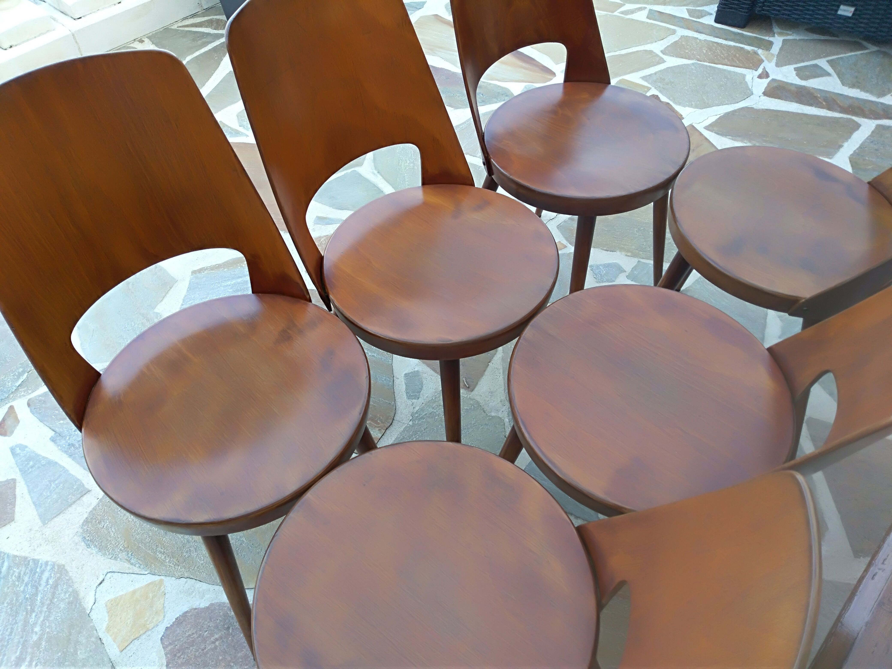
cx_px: 446
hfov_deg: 67.3
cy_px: 334
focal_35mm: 26
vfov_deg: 53.1
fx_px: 670
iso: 122
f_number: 2
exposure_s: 1/60
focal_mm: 3.54
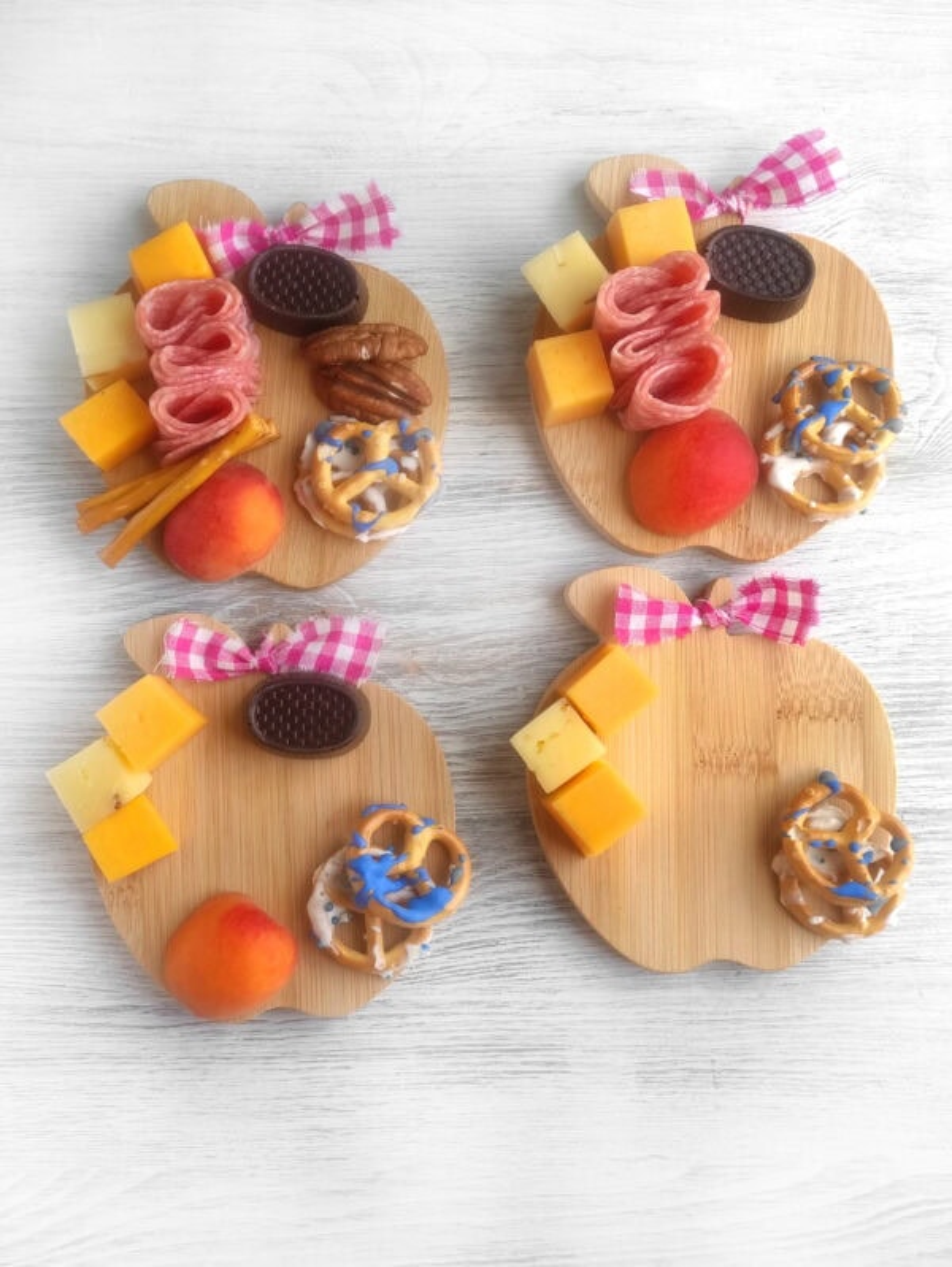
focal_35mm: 25
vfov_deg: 69.4
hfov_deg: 54.9
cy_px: 634
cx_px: 476
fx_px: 916
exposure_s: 1/120
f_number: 1.9
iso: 77
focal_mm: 5.4
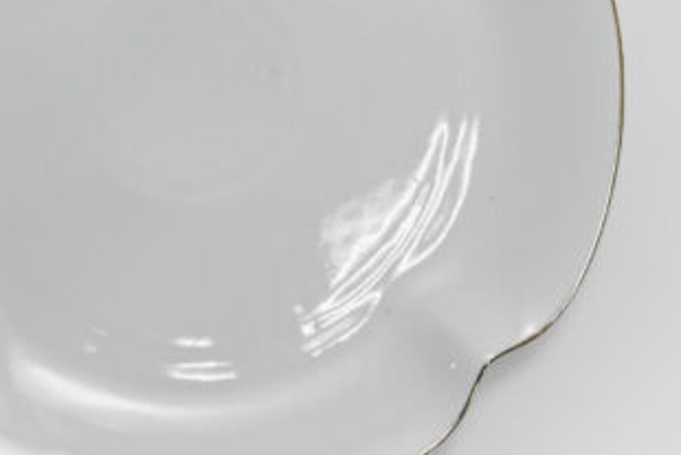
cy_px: 95
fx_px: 2138
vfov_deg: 12.1
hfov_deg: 18.0
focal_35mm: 113
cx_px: 198
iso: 3200
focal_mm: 50
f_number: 13
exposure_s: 1/100
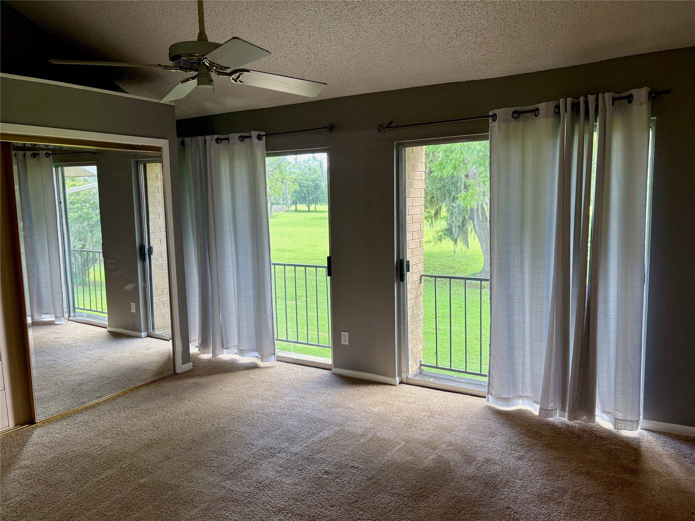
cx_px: 348
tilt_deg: -7.0
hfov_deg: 67.3
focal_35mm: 26
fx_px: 522
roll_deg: +1.5
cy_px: 260
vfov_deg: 53.1
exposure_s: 1/121
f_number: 1.6
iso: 64
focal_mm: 5.96
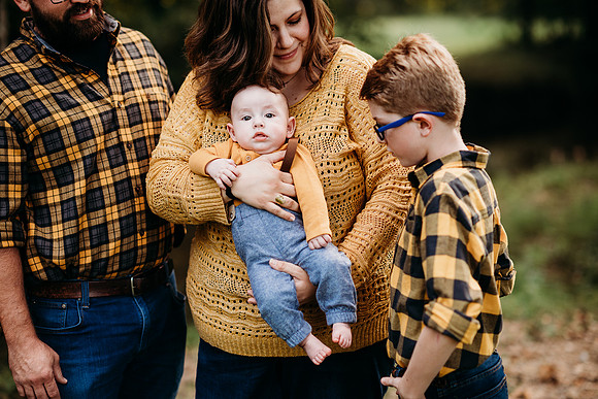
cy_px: 200
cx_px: 299
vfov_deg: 16.1
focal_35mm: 85
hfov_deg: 23.9
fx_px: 1412
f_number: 2.2
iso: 125
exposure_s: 1/200
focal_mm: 85
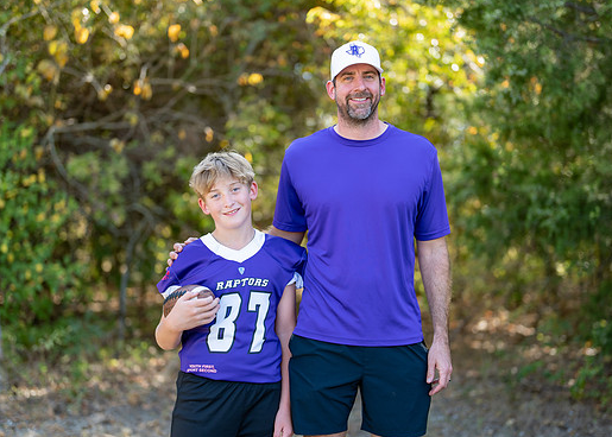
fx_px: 1026
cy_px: 229
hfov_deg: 33.2
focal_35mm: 59
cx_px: 314
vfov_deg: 24.1
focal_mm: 50
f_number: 1.2
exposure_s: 1/1000
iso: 100
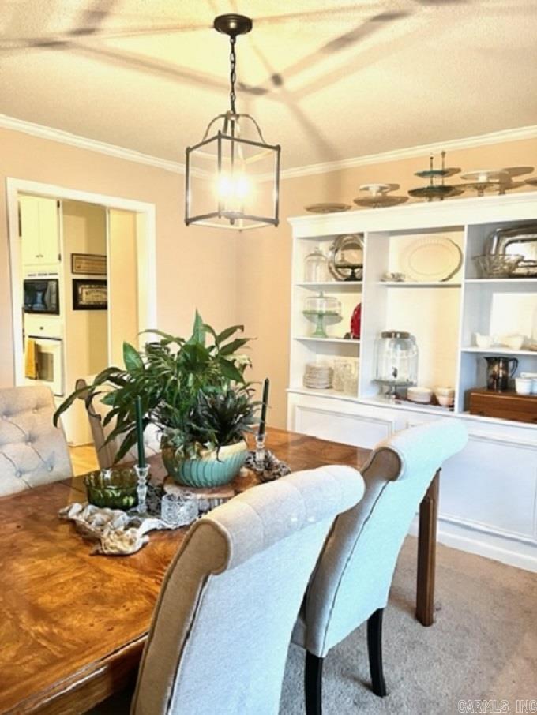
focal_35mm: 26
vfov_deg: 67.3
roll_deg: -1.1
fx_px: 538
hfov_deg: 53.1
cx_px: 268
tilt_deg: -5.2
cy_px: 358
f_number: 1.5
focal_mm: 5.7
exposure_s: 1/60
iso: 250
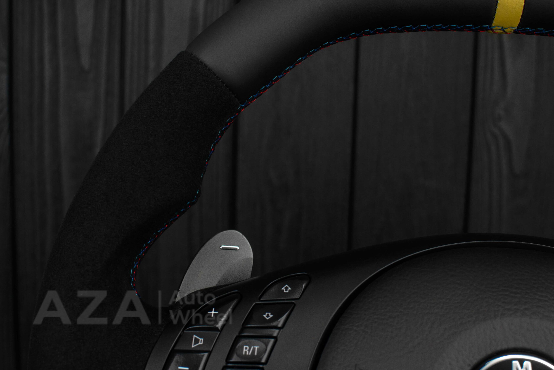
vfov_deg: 25.8
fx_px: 808
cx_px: 277
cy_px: 185
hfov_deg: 37.8
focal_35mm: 52
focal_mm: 35
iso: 500
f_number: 6.3
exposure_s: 1/125
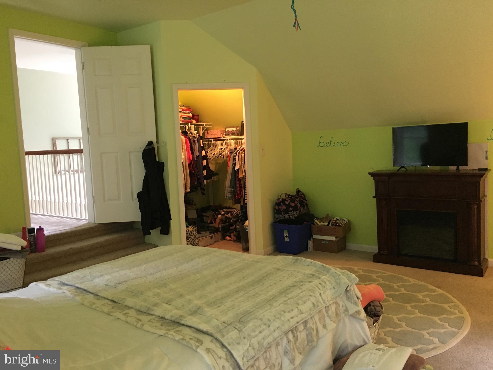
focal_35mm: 29
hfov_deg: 61.7
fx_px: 413
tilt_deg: -5.4
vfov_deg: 48.2
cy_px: 185
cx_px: 246
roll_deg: +1.8
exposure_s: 1/24
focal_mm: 4.15
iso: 200
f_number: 2.2
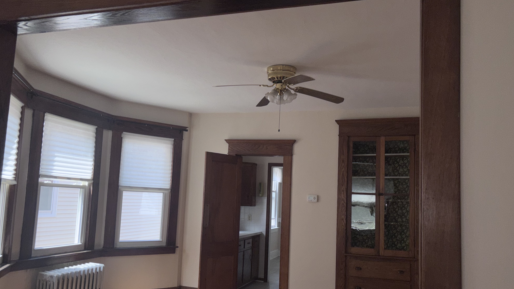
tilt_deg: +3.0
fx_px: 395
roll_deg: -4.1
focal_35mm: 29
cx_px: 257
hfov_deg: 66.1
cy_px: 155
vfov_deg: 40.2
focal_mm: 5.96
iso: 32
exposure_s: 1/421
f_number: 1.6
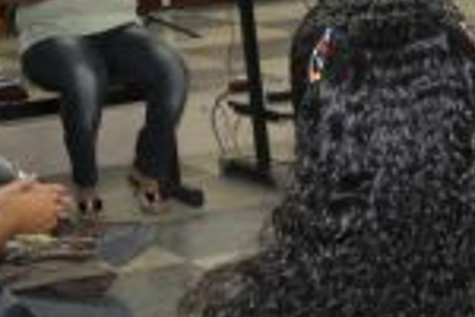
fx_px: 2111
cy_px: 363
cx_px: 716
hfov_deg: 12.2
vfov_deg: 8.5
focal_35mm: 160
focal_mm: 20
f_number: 3.8
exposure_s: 1/60
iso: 800
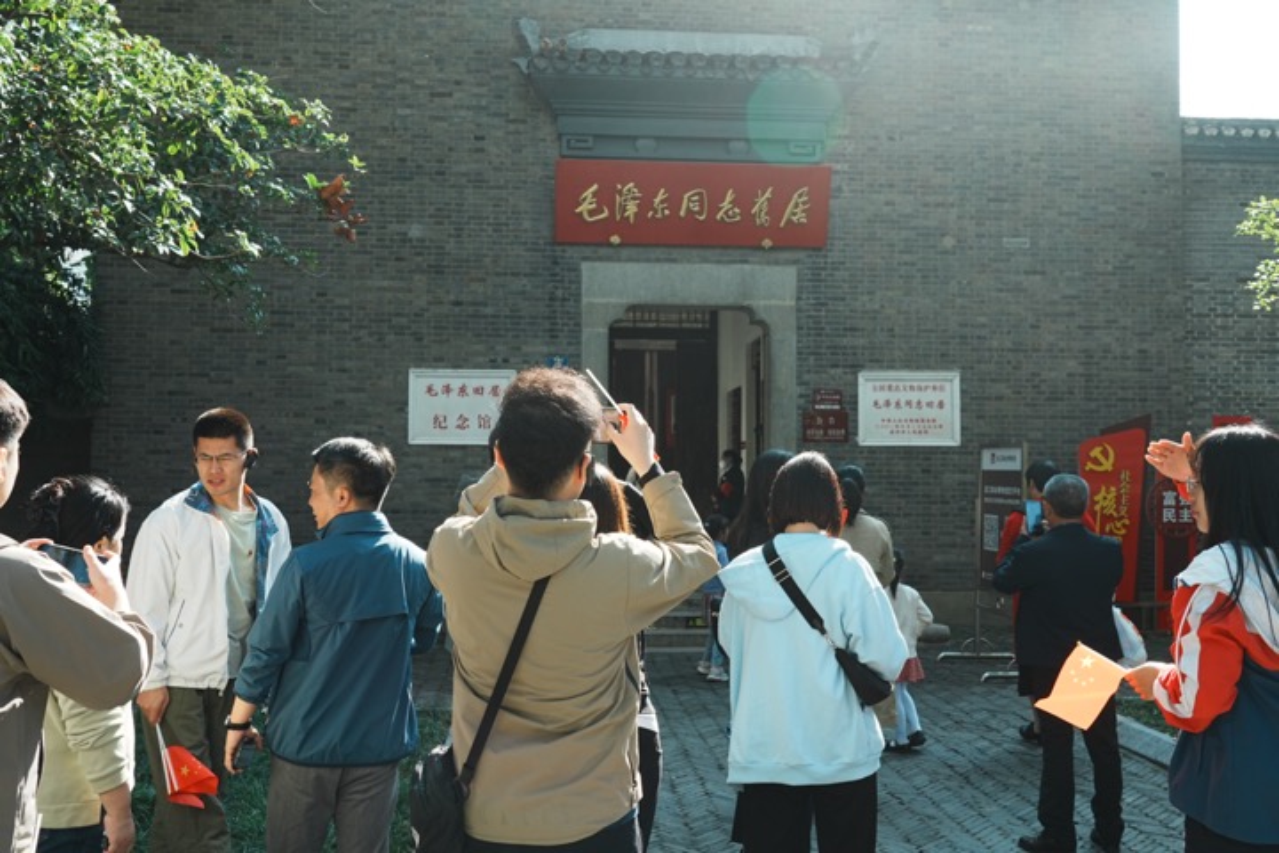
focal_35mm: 35
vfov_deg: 37.9
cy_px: 426
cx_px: 640
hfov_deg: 54.4
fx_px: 1243
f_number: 7.1
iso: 500
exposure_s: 1/320
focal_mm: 35
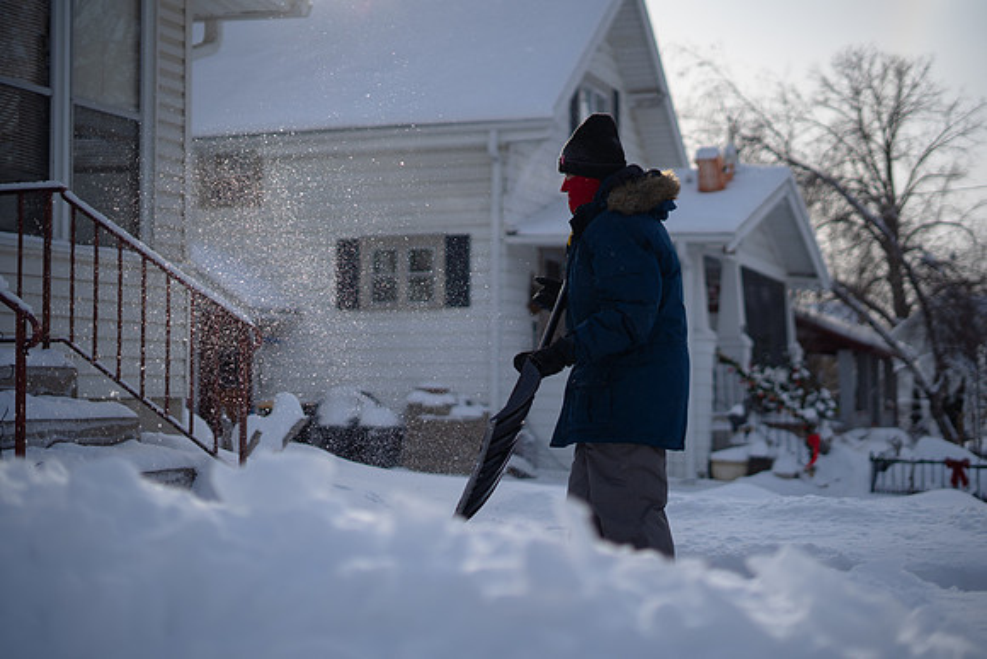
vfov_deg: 25.3
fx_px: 1469
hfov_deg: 37.1
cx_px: 521
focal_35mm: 54
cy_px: 309
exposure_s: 1/3200
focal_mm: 50
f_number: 2
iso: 100
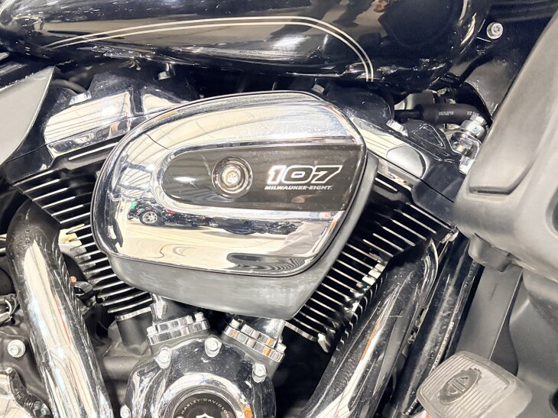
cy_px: 303
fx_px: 612
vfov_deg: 37.0
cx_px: 200
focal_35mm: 38
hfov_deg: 48.4
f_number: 1.6
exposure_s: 1/60
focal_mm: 5.96
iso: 500
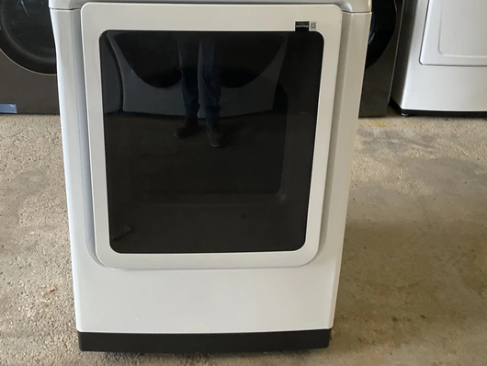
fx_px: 577
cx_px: 206
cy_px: 114
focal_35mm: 41
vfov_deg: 34.7
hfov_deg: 45.6
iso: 64
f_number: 1.8
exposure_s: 1/60
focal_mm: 3
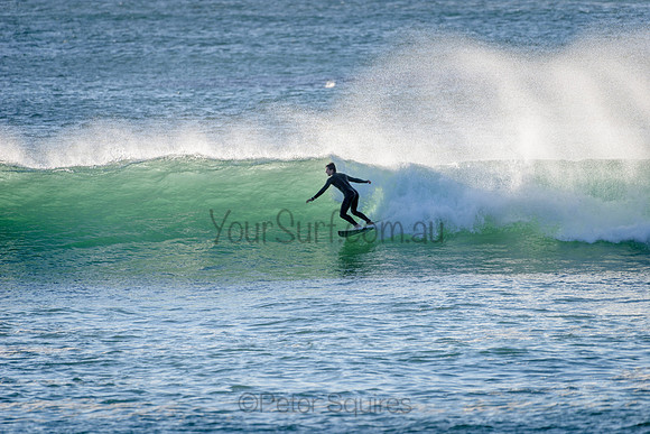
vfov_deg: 2.8
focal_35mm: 500
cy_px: 217
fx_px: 9029
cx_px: 325
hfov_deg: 4.1
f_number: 5.6
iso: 160
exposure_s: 1/1250
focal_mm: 500
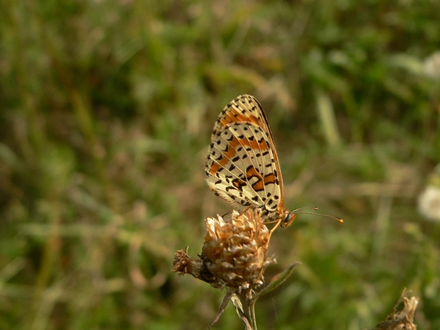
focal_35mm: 63
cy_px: 165
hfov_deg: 30.7
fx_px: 801
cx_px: 220
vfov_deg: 23.3
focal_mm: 10.5
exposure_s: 1/250
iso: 80
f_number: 4
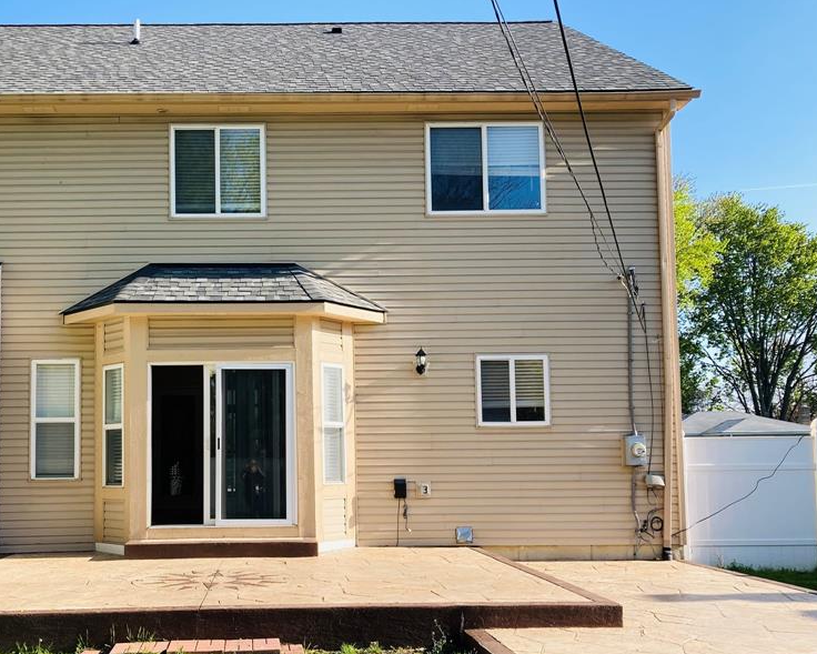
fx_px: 919
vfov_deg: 38.9
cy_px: 404
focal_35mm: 38
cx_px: 262
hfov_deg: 47.0
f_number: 1.8
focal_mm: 3.99
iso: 20
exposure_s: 1/771
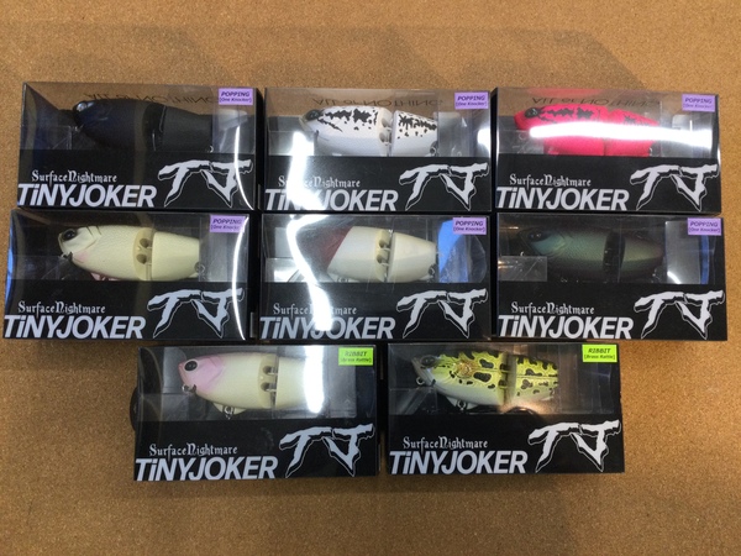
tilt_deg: -85.6
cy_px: 278
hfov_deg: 58.4
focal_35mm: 31
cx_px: 370
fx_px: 664
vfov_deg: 45.4
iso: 25
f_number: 2.4
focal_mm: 3.3
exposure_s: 1/30
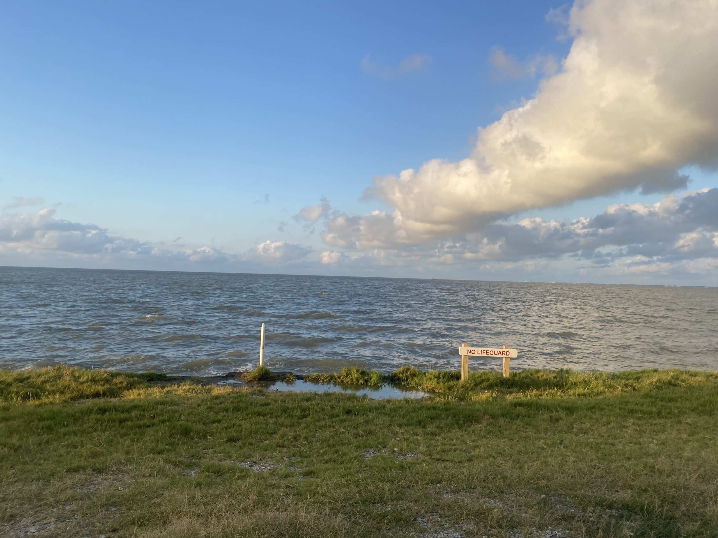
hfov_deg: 67.3
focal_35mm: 26
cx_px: 359
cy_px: 269
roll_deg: -1.2
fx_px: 539
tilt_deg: +0.9
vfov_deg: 53.1
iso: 32
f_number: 1.8
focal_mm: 4.25
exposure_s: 1/1232
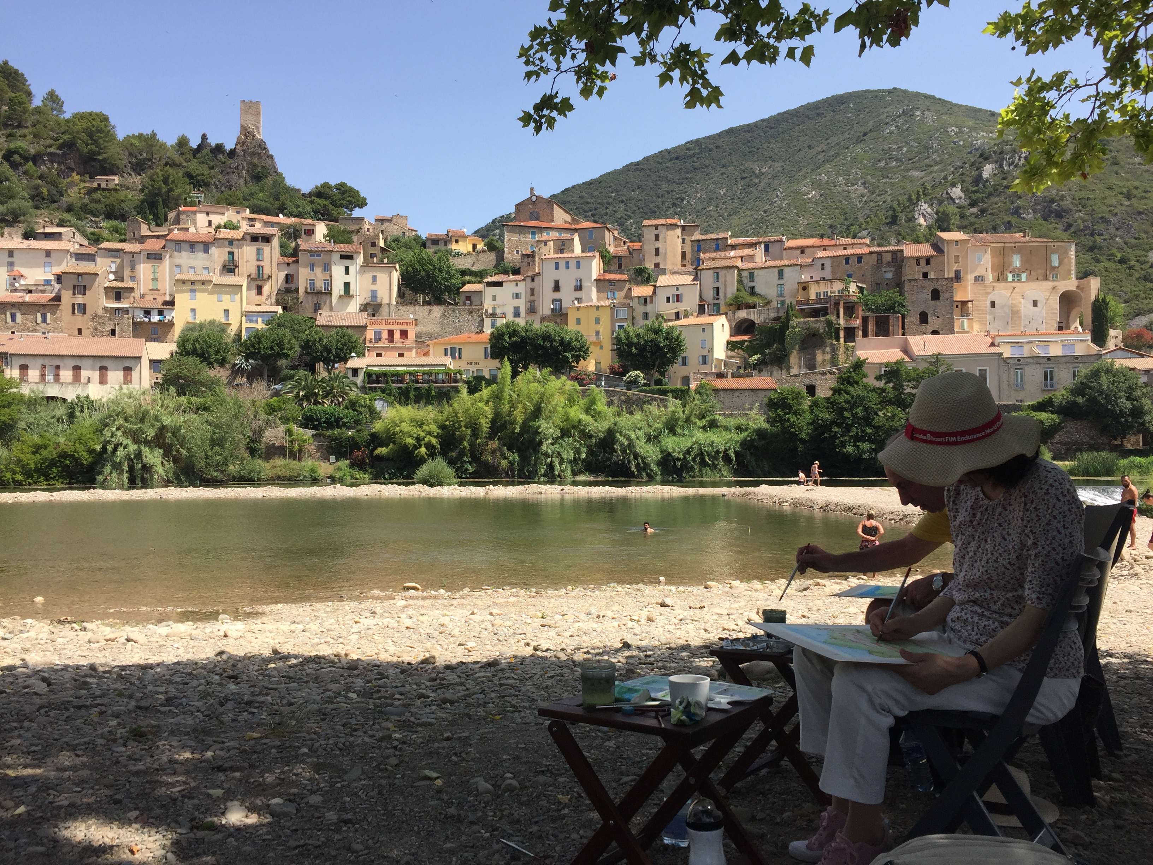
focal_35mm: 29
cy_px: 432
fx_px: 966
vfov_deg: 48.2
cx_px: 576
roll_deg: -0.5
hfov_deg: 61.7
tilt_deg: +1.0
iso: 32
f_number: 2.2
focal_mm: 4.15
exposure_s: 1/1522
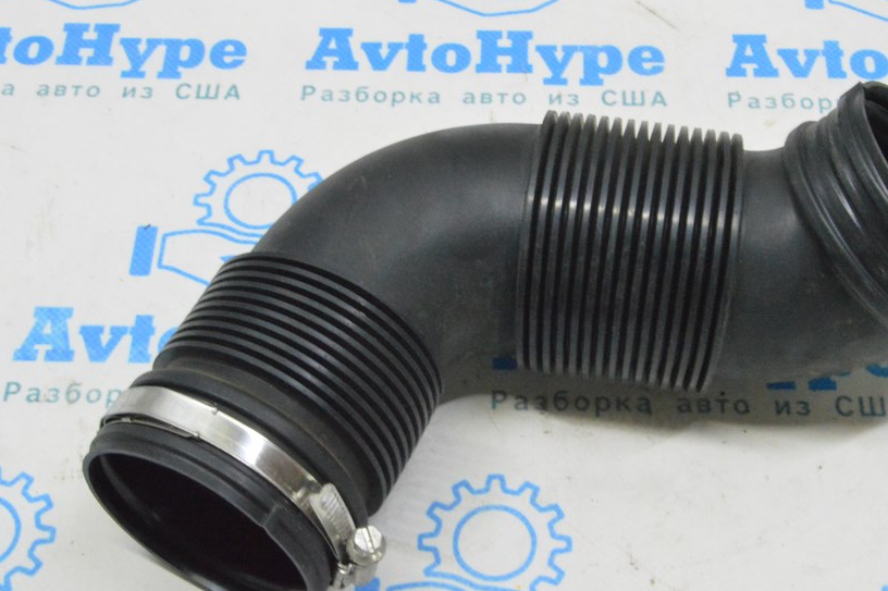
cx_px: 484
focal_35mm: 64
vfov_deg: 21.2
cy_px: 296
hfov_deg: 31.4
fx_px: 1578
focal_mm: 34
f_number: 20
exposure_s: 1/15
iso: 6400
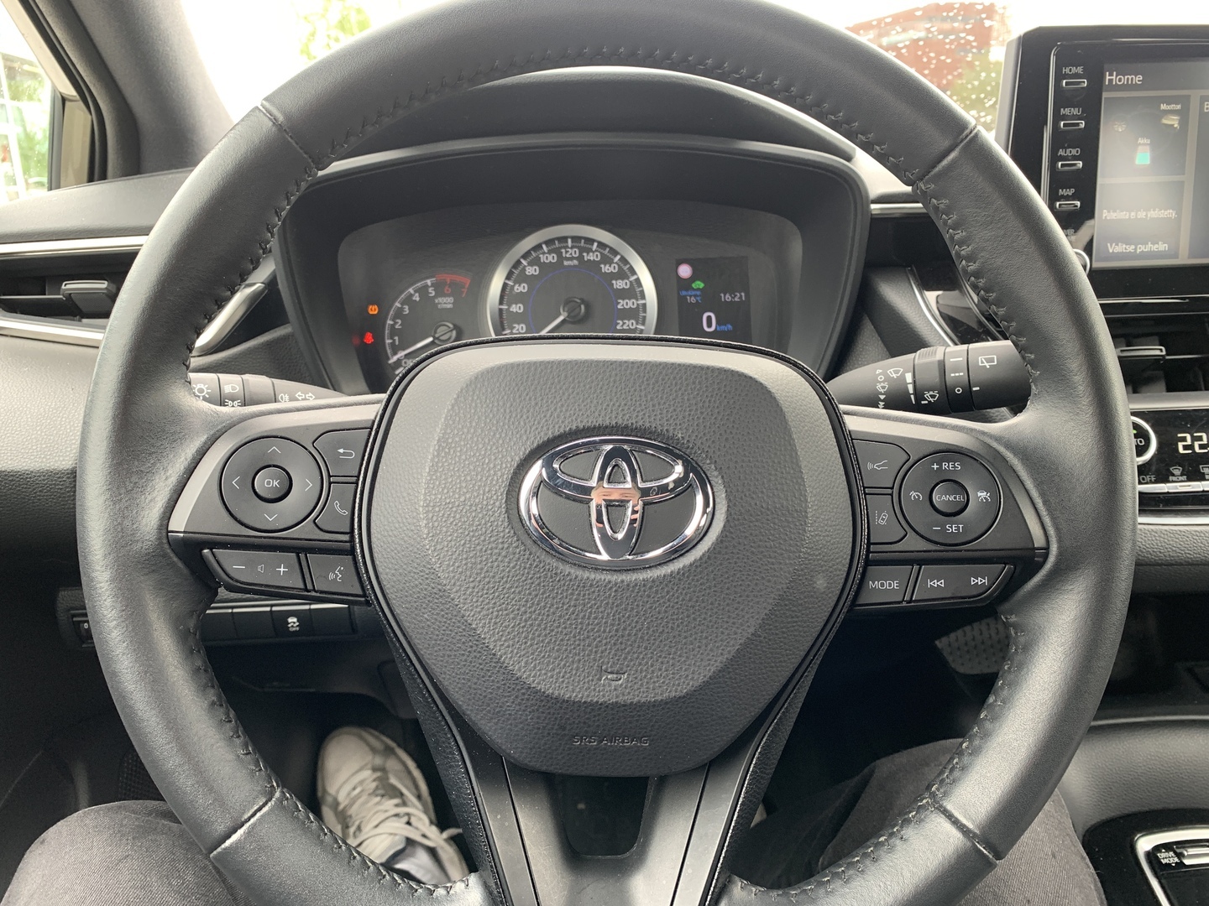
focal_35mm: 26
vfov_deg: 53.1
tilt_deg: -16.6
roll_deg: +1.0
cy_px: 453
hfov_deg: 67.3
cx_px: 604
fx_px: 908
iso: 100
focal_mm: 4.25
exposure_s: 1/73
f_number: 1.8
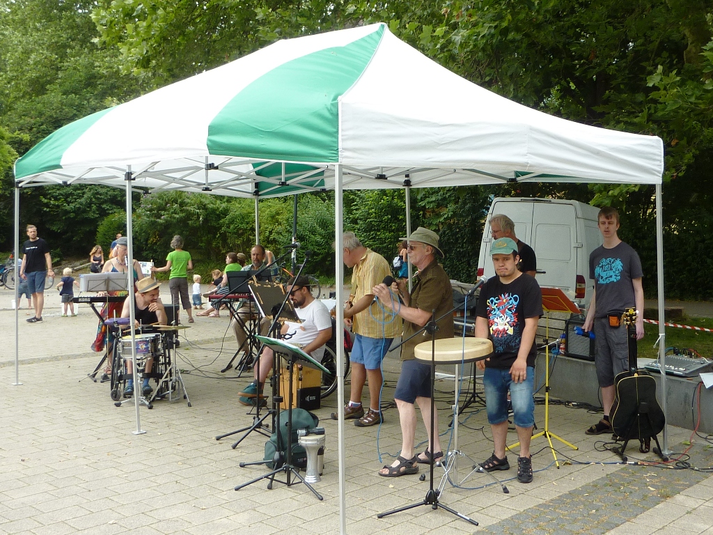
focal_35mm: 34
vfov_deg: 41.8
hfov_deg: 54.0
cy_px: 268
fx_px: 700
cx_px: 356
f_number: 3.4
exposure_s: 1/125
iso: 80
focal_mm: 4.7
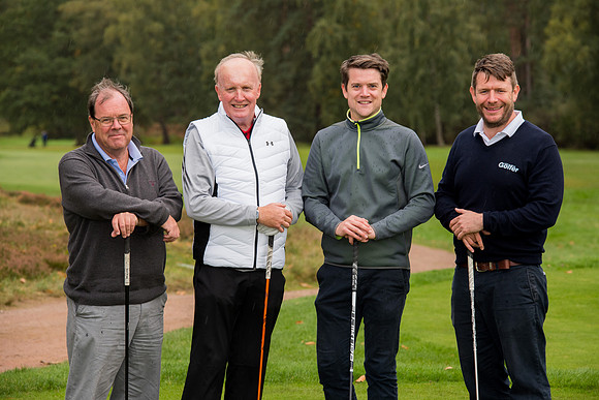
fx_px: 2912
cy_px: 200
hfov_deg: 11.7
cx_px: 300
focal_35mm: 175
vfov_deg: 7.9
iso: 640
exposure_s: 1/250
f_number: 8
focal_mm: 175
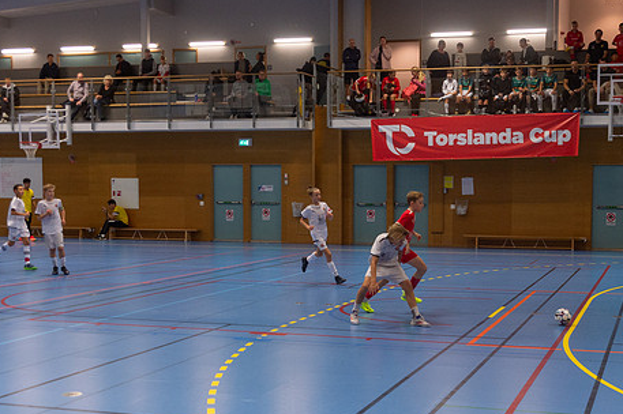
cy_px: 260
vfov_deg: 25.9
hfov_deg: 38.0
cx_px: 386
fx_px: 899
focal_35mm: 52
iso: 2200
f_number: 3.5
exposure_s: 1/400
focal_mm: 40
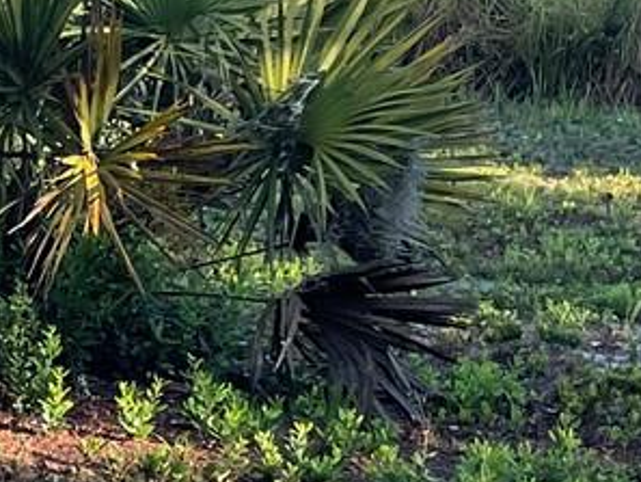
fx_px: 2593
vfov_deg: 10.6
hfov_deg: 12.3
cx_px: -695
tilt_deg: -9.6
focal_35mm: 140
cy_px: 309
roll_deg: -1.1
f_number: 1.6
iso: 50
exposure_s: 1/947
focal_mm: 4.2
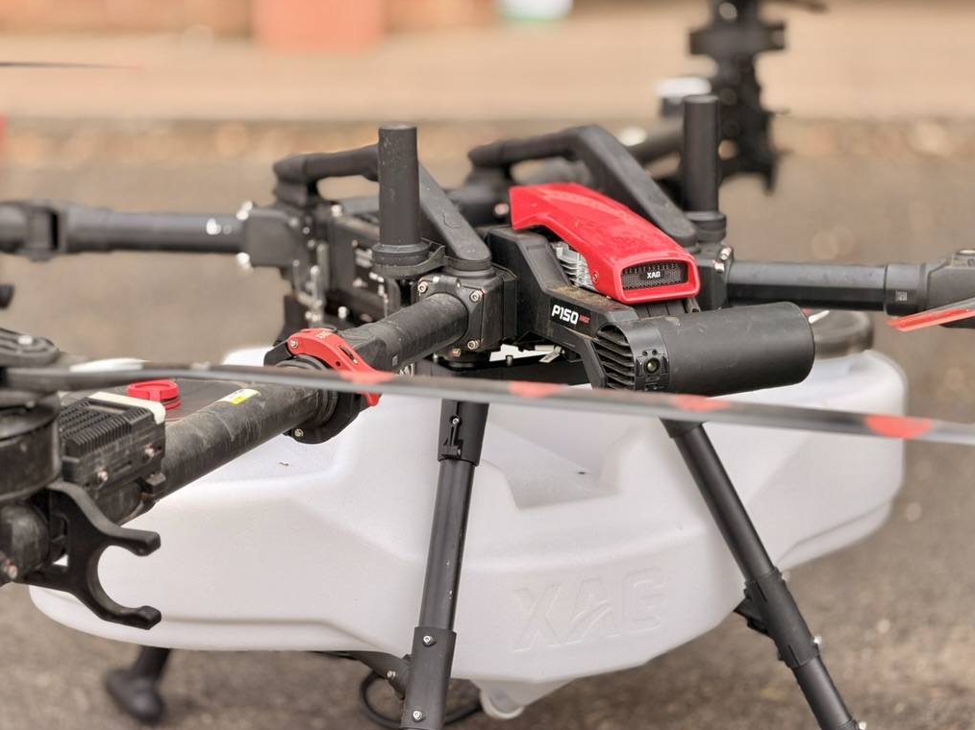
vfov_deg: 14.6
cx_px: 491
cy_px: 367
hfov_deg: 19.5
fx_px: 2844
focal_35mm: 101
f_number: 2.8
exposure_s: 1/403
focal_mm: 16.89
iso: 50
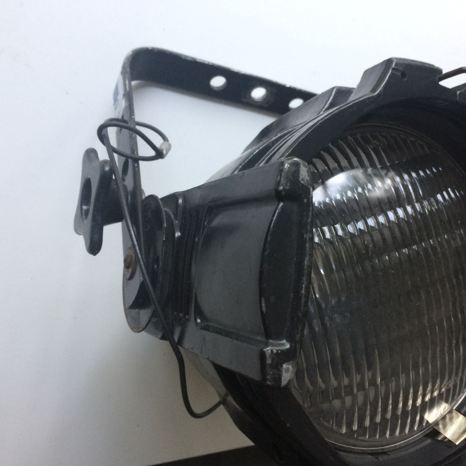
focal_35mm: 35
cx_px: 271
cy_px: 233
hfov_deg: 47.0
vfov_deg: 47.2
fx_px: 533
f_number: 2.2
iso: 125
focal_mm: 4.15
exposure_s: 1/33
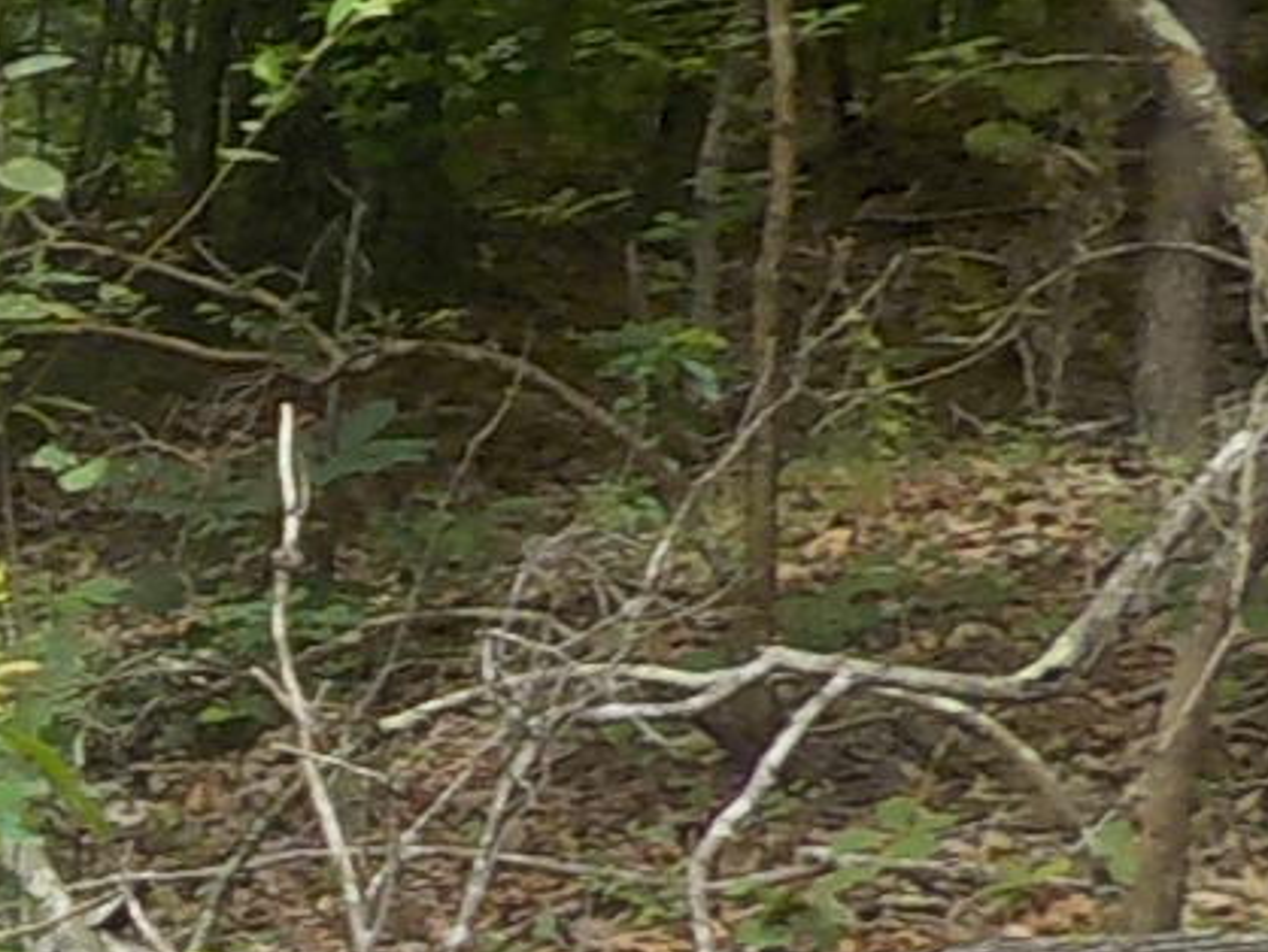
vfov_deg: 9.1
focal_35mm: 163
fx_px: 5974
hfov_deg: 10.3
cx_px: -1905
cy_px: 518
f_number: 3.3
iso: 125
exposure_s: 1/125
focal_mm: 4.1
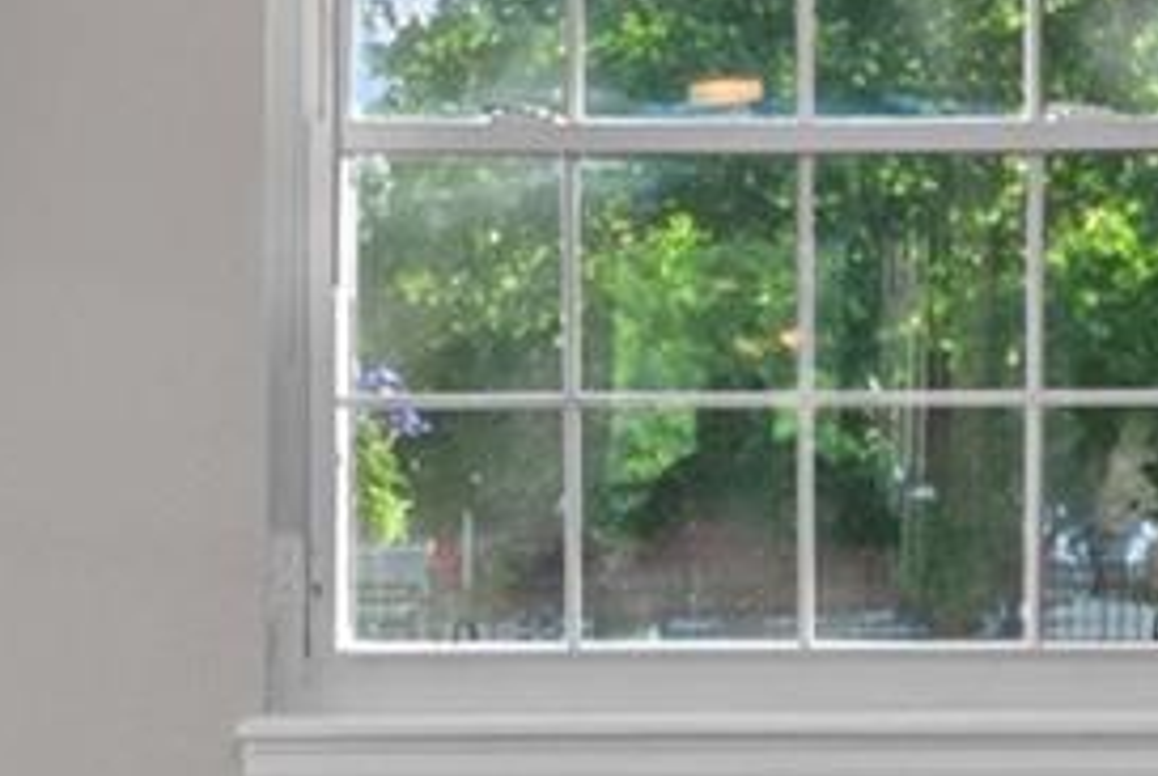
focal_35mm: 211
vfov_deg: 6.5
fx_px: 6798
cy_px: 348
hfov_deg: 9.7
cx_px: 764
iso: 200
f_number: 4.5
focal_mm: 24
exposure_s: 1/8
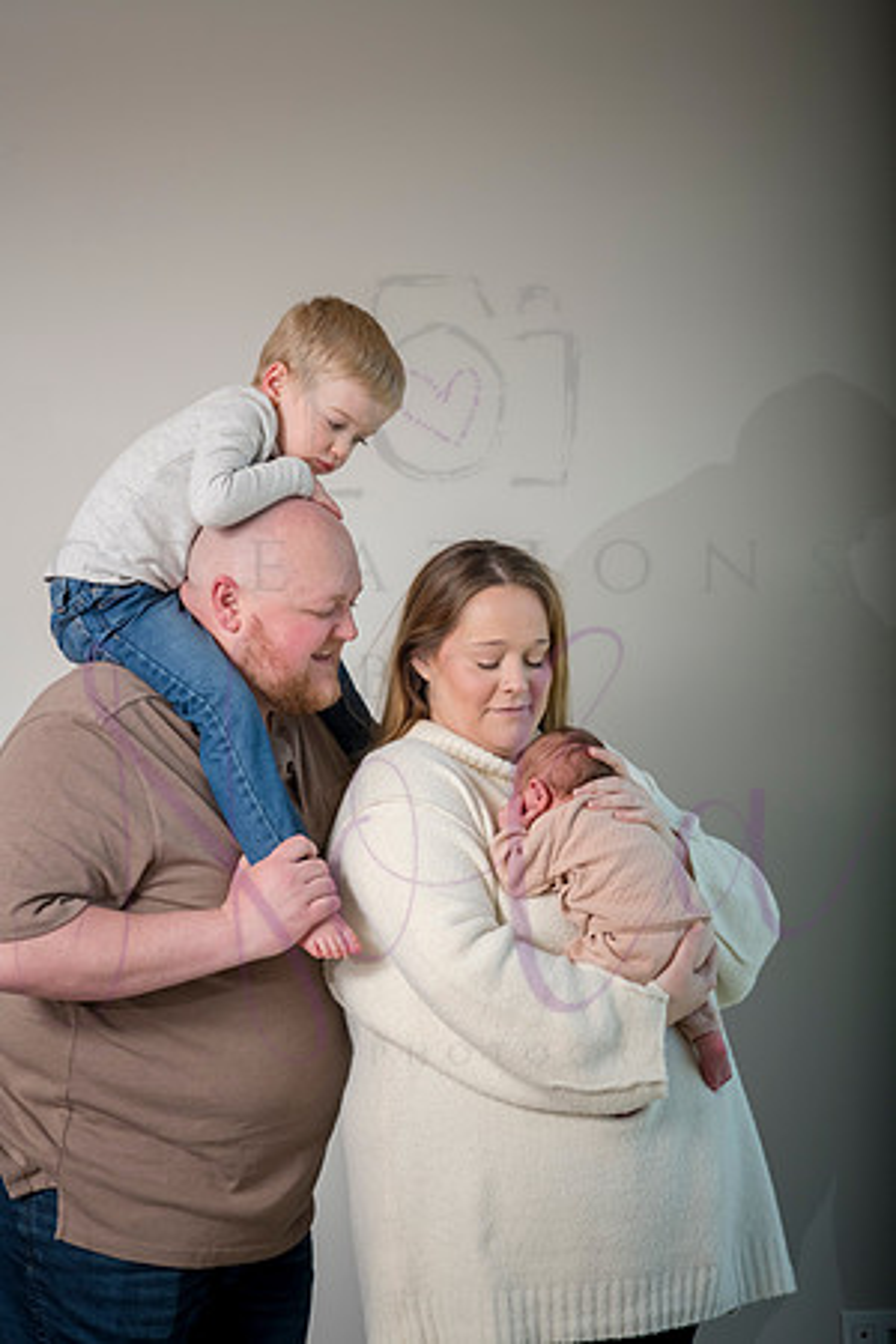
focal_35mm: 85
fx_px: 3173
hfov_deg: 16.1
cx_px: 448
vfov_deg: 23.9
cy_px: 672
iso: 500
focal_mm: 85
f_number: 8
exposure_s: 1/250
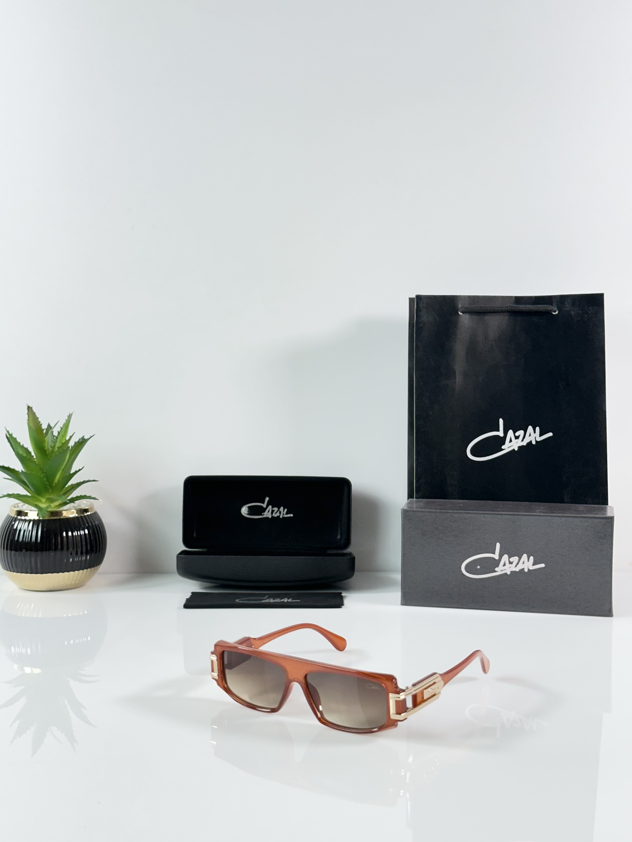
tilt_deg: -5.1
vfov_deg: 39.7
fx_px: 1168
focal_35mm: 48
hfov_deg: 30.3
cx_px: 316
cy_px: 421
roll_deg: +0.0
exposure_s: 1/100
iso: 100
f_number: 1.78
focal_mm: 6.86
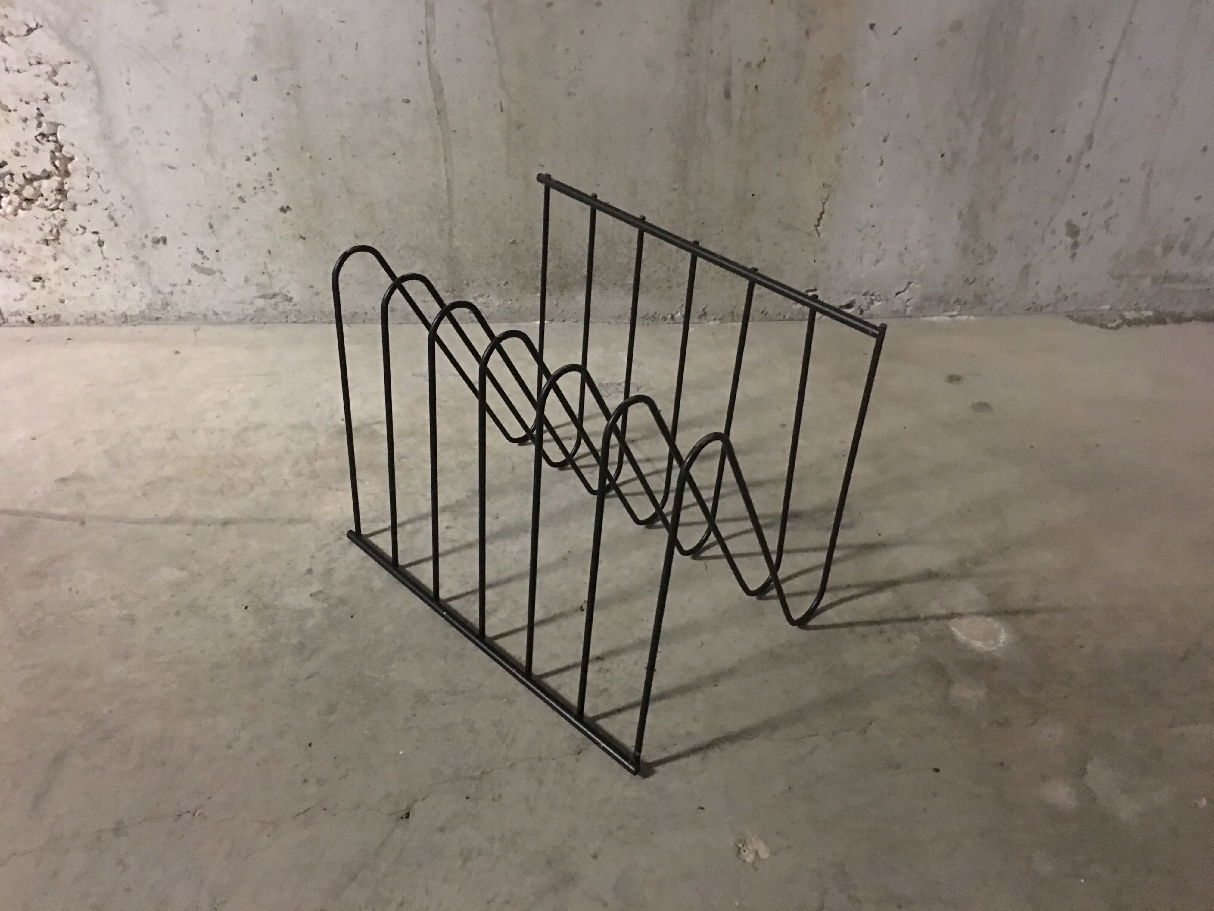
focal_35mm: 29
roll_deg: -1.4
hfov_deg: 61.7
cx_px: 607
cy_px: 456
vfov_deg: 48.2
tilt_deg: -36.1
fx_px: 1017
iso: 125
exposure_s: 1/4
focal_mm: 4.15
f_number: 2.2
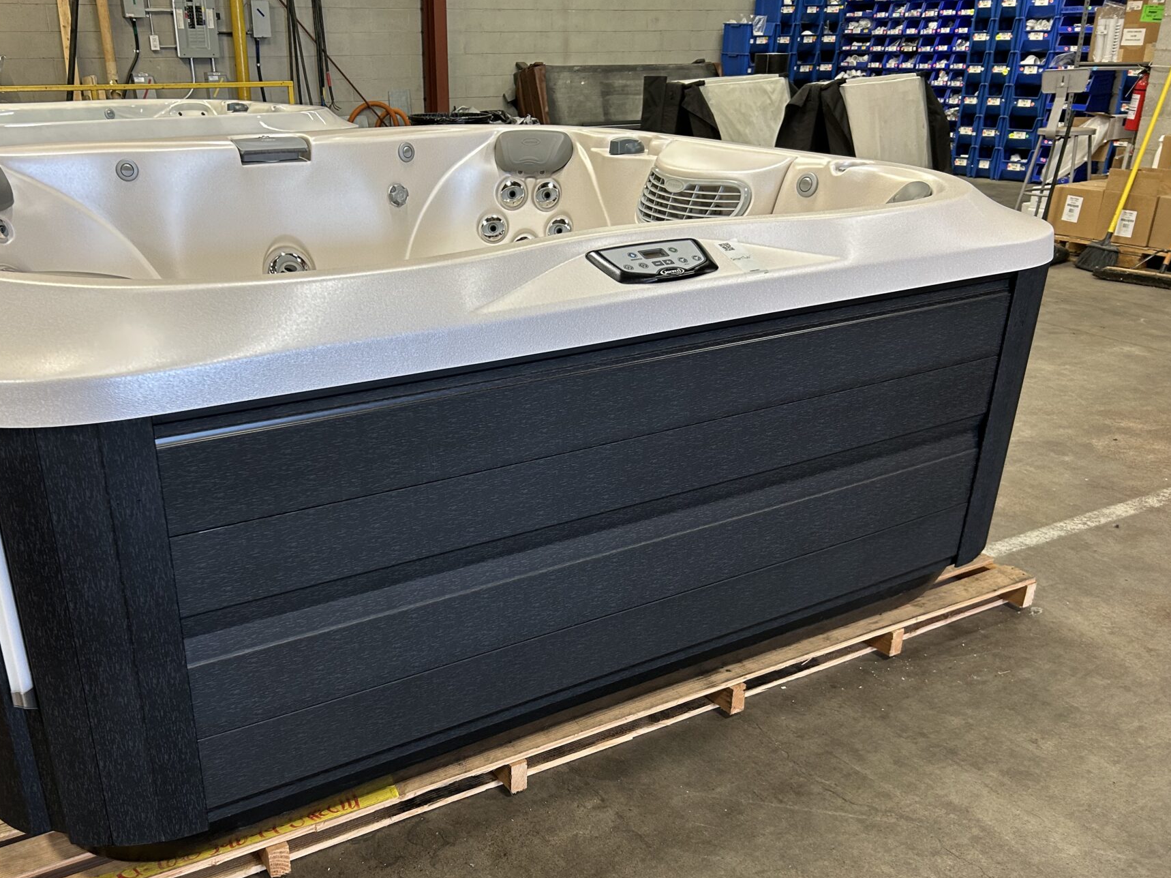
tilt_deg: -23.5
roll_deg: +0.5
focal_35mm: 31
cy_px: 520
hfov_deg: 58.1
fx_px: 1049
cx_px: 491
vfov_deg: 45.2
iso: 160
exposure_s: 1/60
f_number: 1.5
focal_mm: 5.7
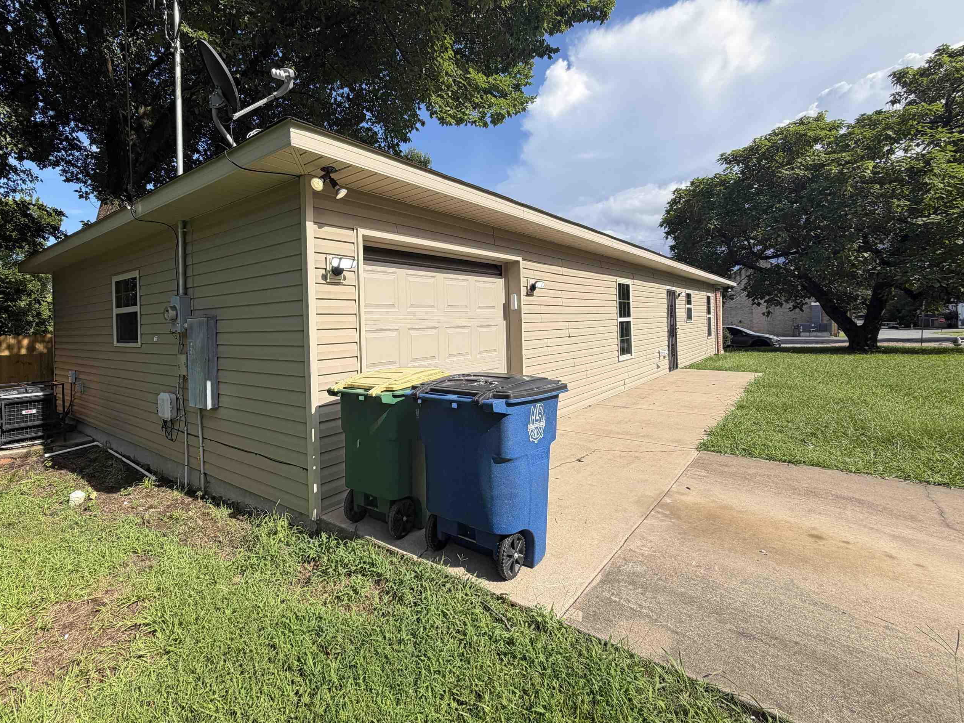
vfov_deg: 74.5
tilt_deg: -0.2
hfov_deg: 90.0
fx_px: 473
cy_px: 323
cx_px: 392
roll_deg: +1.9
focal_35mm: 17
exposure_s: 1/770
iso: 25
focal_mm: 2.22
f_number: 2.2
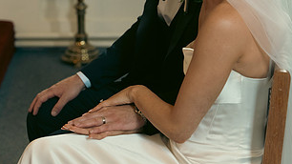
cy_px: 1
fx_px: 1076
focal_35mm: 139
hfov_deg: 15.5
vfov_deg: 8.7
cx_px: 133
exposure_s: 1/200
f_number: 3.5
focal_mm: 70
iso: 2000
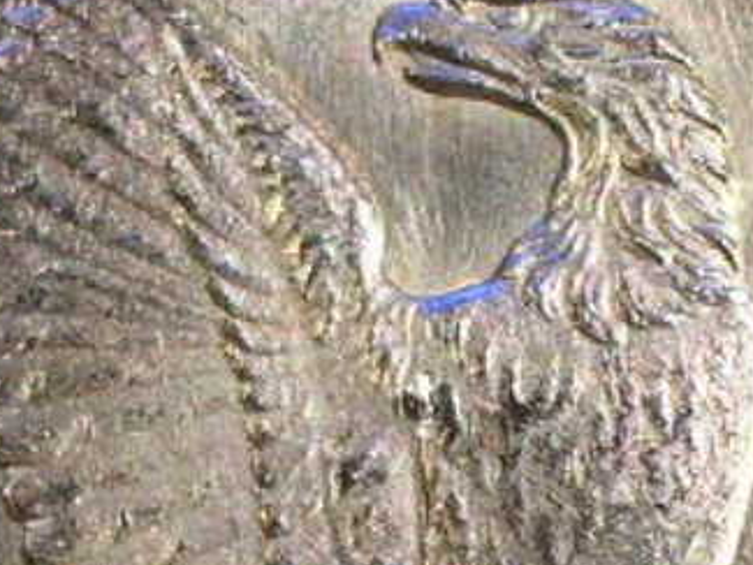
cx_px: 521
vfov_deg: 11.4
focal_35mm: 130
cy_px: 414
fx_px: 2829
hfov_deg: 15.1
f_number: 3.8
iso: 50
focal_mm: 11
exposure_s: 1/8.2
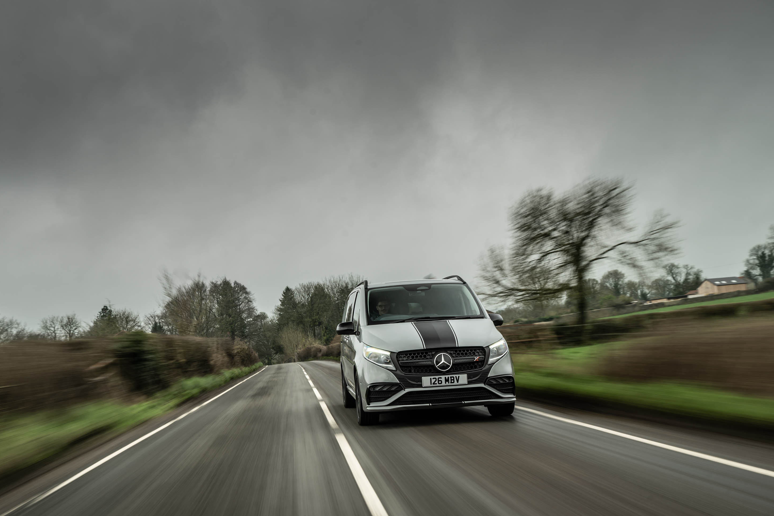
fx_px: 838
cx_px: 353
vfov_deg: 34.2
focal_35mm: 39
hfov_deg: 49.5
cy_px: 272
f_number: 10
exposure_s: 1/13
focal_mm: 35
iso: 32
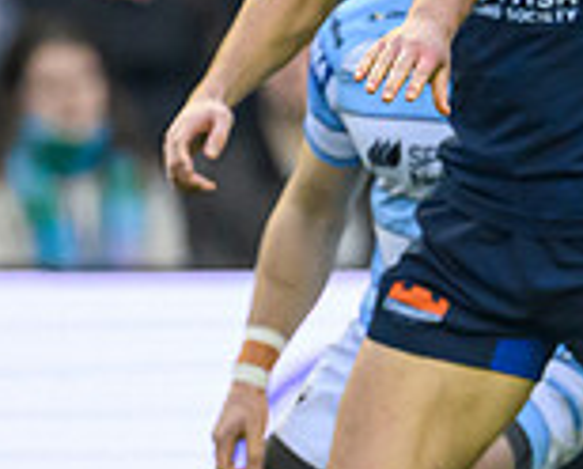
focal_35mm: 2688
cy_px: 491
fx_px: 46498
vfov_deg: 0.6
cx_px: 1408
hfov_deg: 0.7
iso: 4000
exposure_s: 1/1600
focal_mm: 400
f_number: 3.2
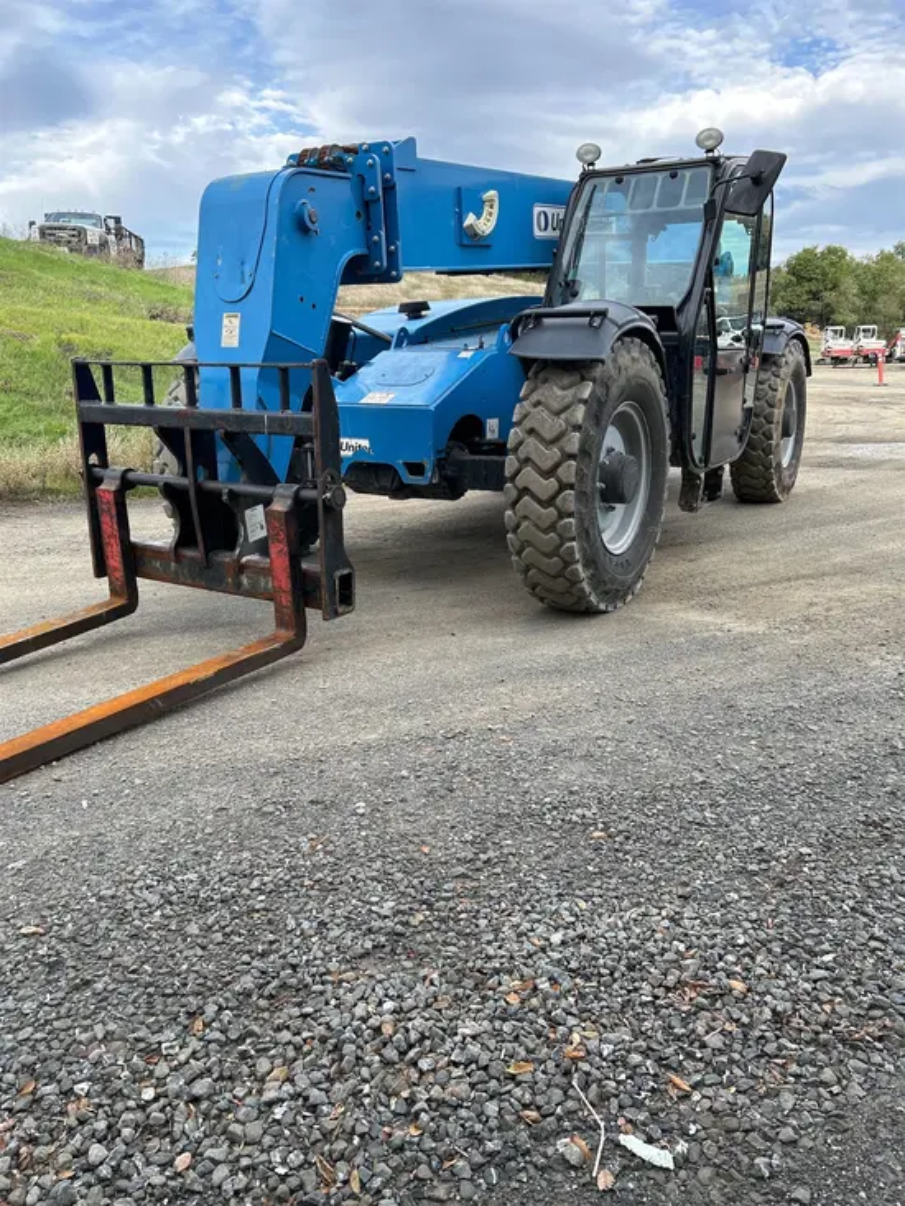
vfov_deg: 67.3
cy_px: 603
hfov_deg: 53.1
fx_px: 906
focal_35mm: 26
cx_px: 452
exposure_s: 1/572
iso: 50
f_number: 1.5
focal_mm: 5.7
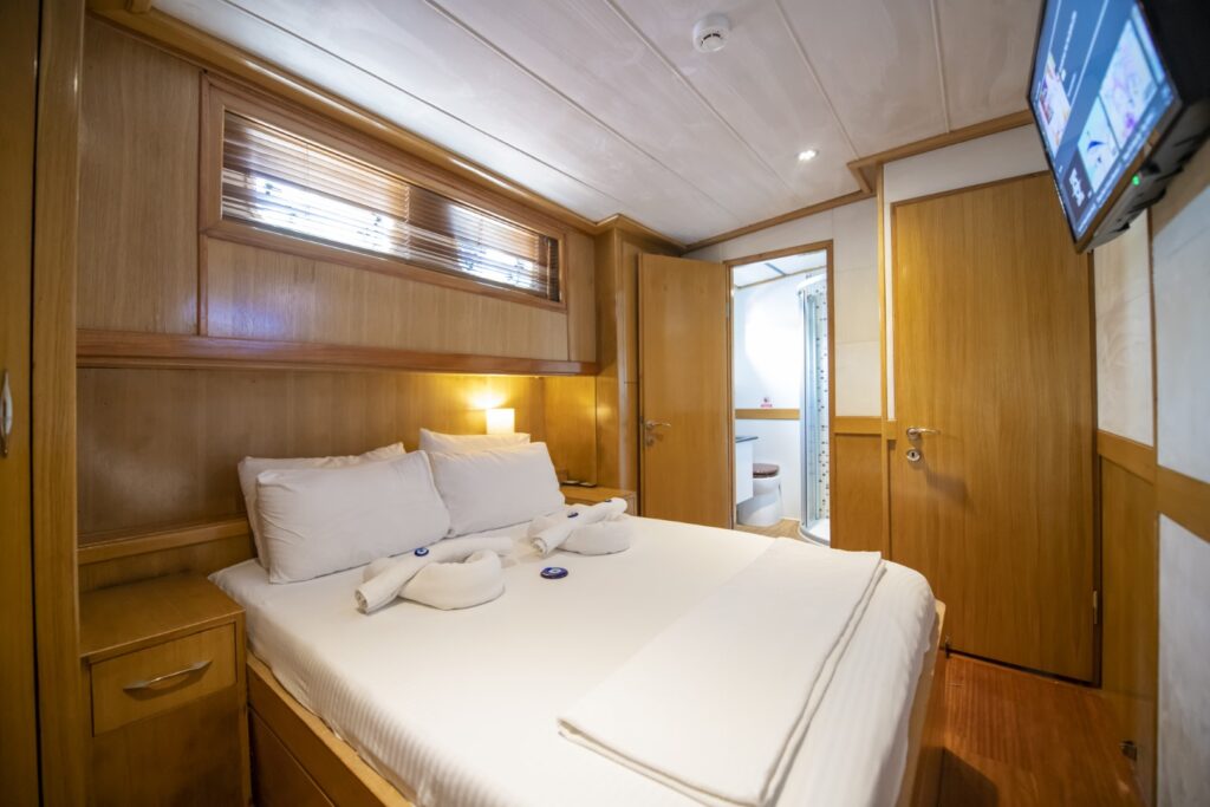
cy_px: 404
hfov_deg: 104.2
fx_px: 471
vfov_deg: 81.2
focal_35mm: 14
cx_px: 605
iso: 2500
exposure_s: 1/60
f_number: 2.8
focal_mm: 14
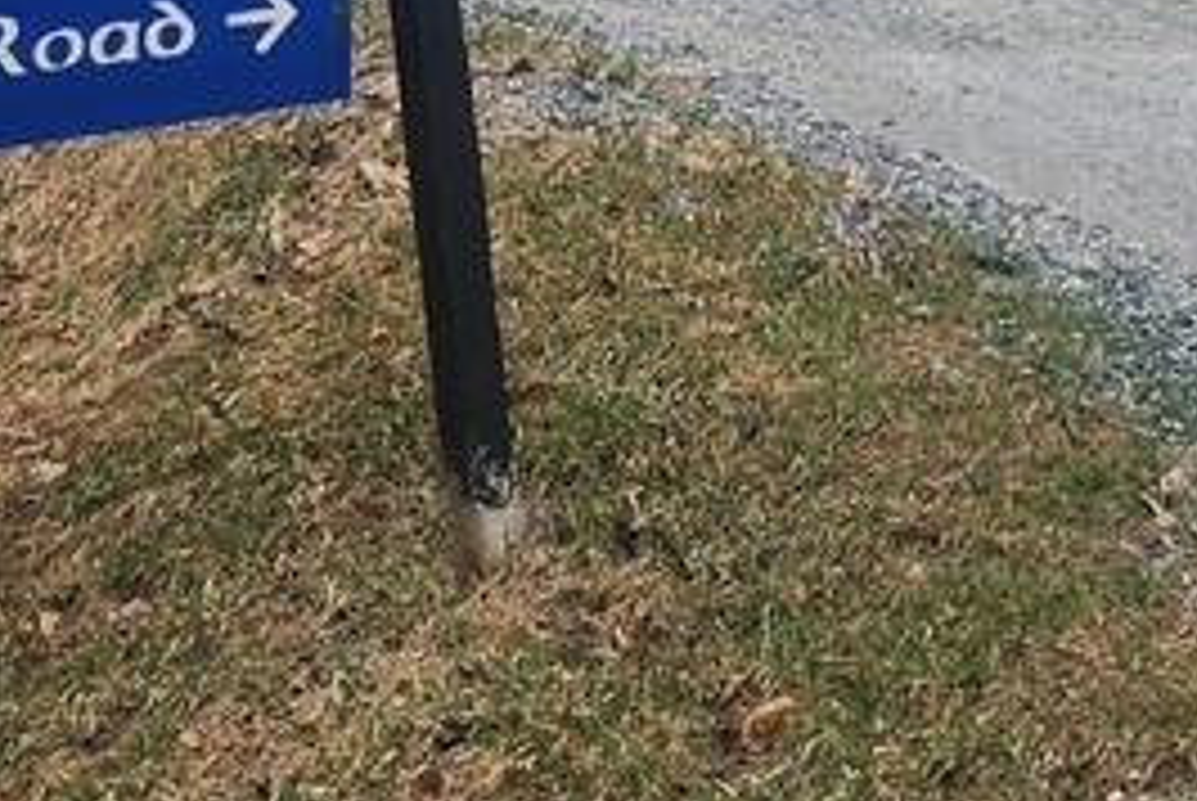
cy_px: -490
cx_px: 1071
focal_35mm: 92
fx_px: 3062
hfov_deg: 21.6
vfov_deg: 13.8
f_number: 1.8
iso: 12
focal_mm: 6.4
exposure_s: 1/609
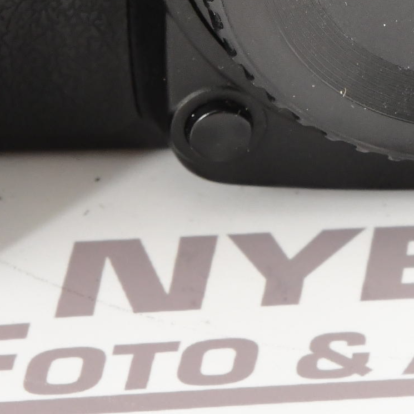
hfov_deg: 3.1
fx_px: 7645
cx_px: 450
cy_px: -293
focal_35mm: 565
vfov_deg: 3.1
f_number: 13
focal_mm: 120
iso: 1600
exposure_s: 1/160
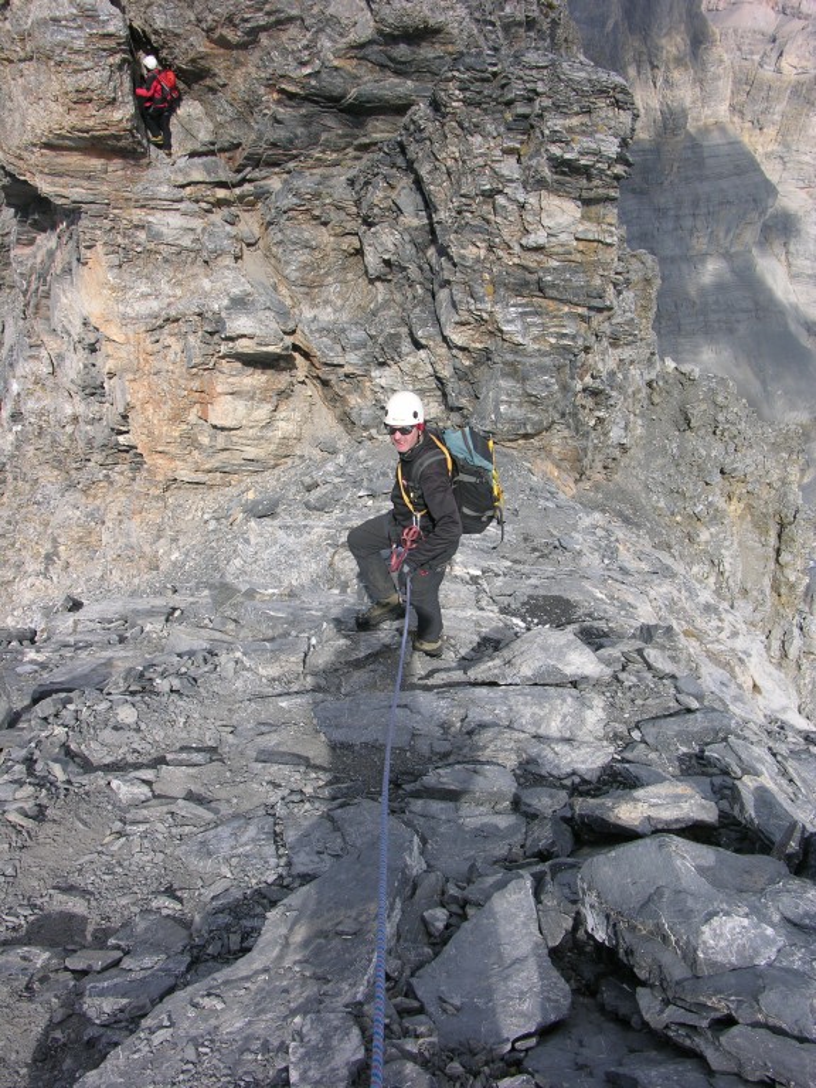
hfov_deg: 40.7
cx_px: 408
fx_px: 1100
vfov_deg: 52.6
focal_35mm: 35
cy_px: 544
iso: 50
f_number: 5.6
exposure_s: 1/212
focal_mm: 8.9
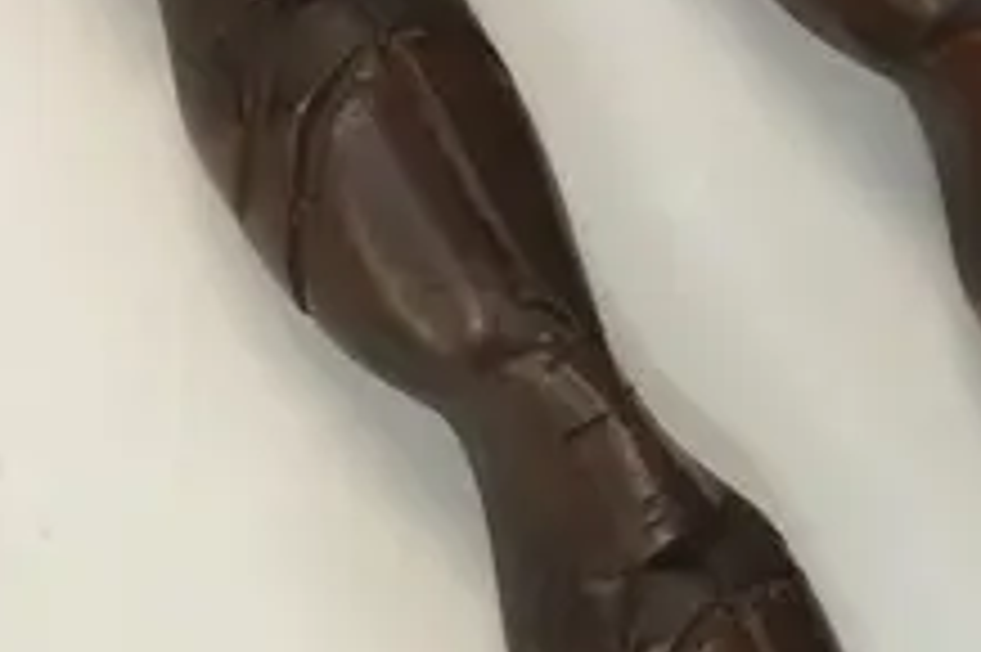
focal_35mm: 142
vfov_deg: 9.5
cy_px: 872
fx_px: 3866
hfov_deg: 14.1
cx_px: 1130
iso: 32
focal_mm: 4.15
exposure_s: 1/17
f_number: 2.2
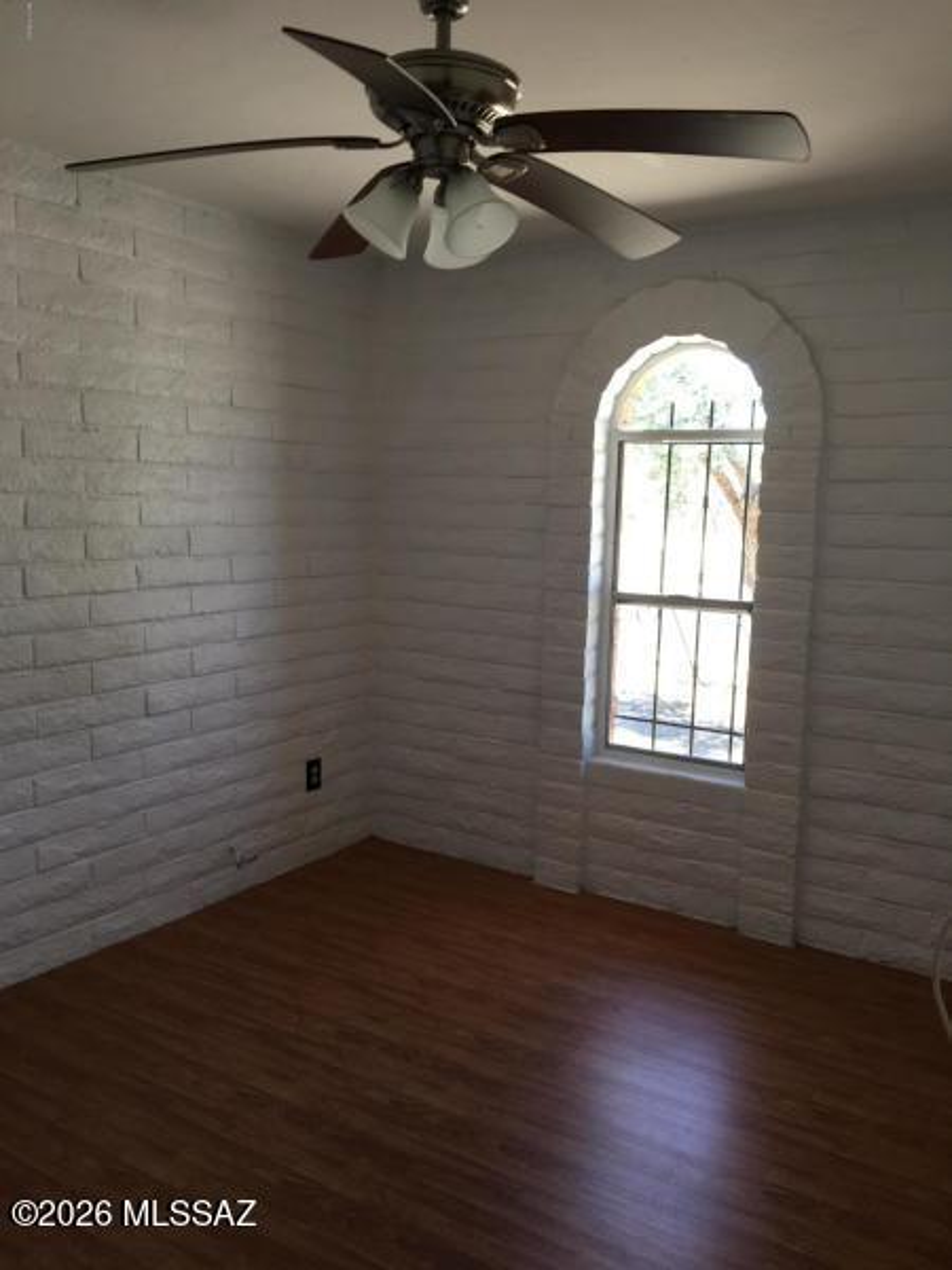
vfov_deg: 61.7
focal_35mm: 29
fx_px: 1063
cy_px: 635
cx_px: 476
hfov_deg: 48.2
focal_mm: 4.15
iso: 32
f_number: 2.2
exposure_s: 1/60
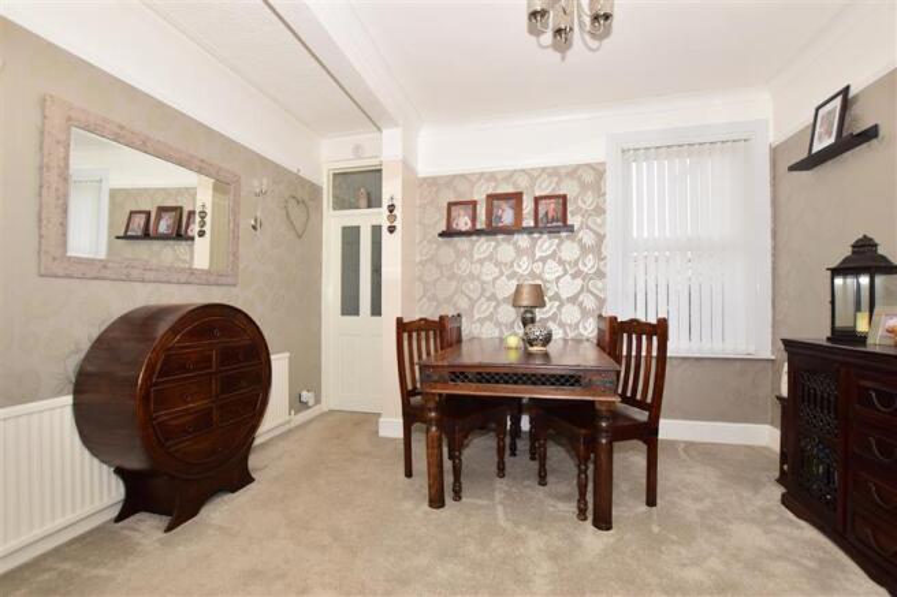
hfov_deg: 100.4
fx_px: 374
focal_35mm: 15
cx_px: 448
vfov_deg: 77.3
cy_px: 298
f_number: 6.3
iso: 400
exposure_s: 1/160
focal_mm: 10
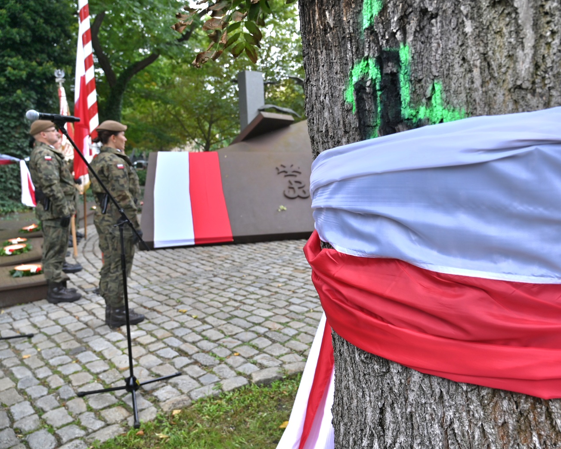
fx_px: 465
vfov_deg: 51.5
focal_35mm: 28
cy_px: 222
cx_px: 333
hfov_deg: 61.7
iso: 100
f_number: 5
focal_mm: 24
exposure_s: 1/161
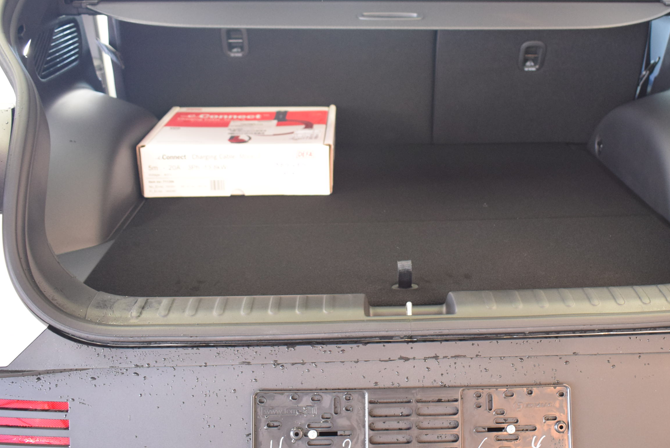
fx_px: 831
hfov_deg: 43.5
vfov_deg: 30.1
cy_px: 215
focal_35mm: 45
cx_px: 420
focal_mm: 23
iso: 1600
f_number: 3.8
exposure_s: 1/20
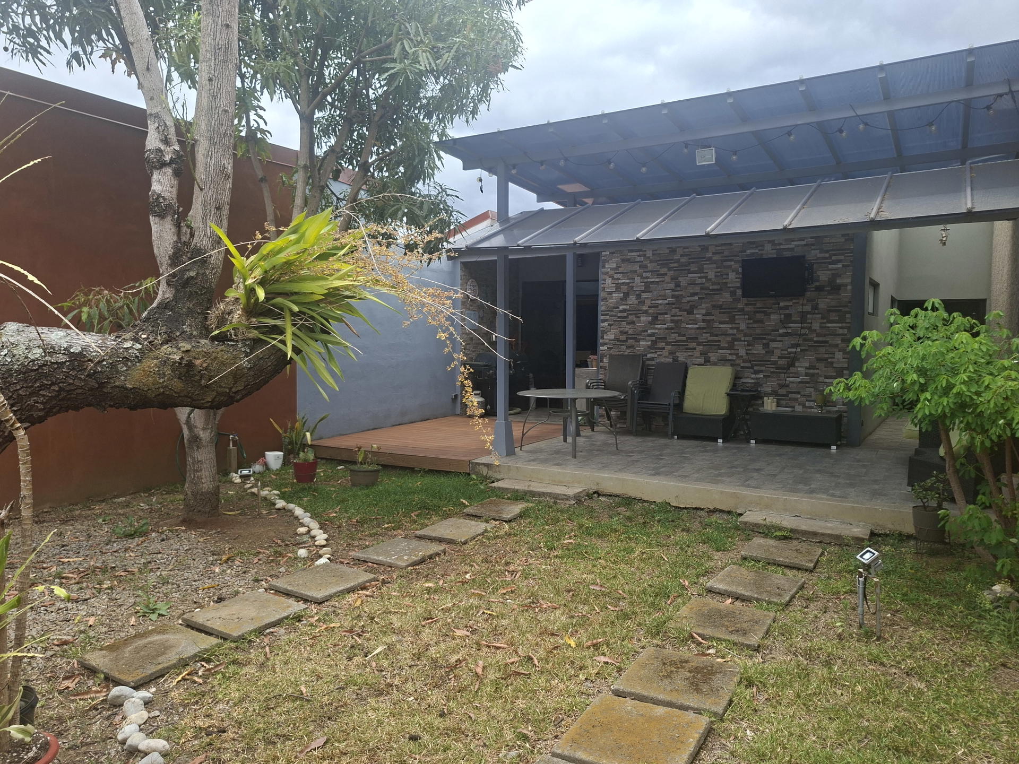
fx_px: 677
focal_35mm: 23
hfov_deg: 73.9
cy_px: 382
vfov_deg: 58.9
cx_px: 510
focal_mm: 5.54
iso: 50
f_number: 1.8
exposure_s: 1/1618
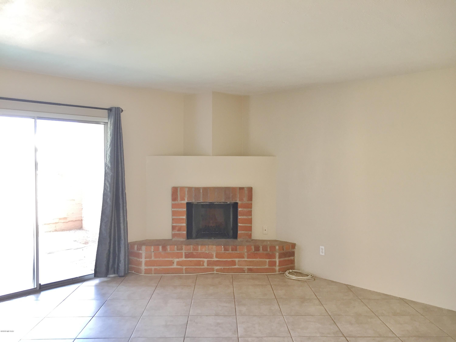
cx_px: 228
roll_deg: +0.0
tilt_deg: -1.7
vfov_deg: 48.2
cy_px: 171
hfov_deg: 61.7
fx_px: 382
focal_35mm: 29
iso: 80
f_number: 2.2
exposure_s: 1/30
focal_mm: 4.15
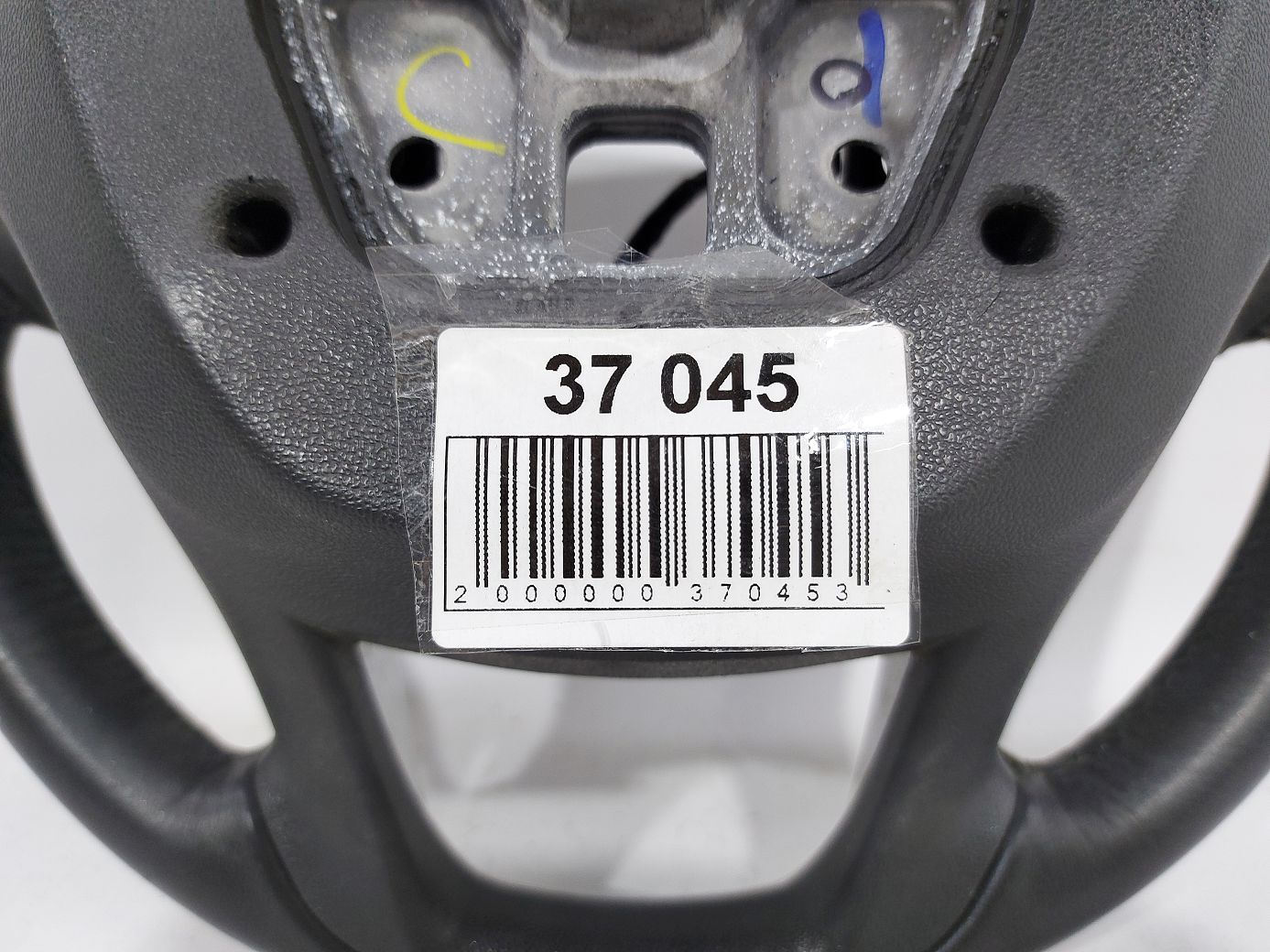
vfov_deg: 56.8
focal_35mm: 24
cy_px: 476
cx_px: 635
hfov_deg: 71.6
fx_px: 880
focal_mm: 5.23
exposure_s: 1/50
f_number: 1.8
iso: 80
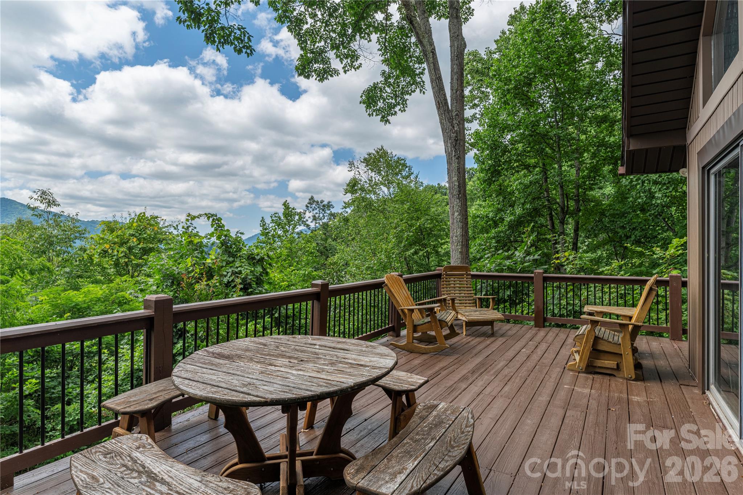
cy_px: 248
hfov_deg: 86.9
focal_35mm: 19
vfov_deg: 64.5
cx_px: 372
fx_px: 392
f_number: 7.1
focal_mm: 19
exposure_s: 1/1250
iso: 160
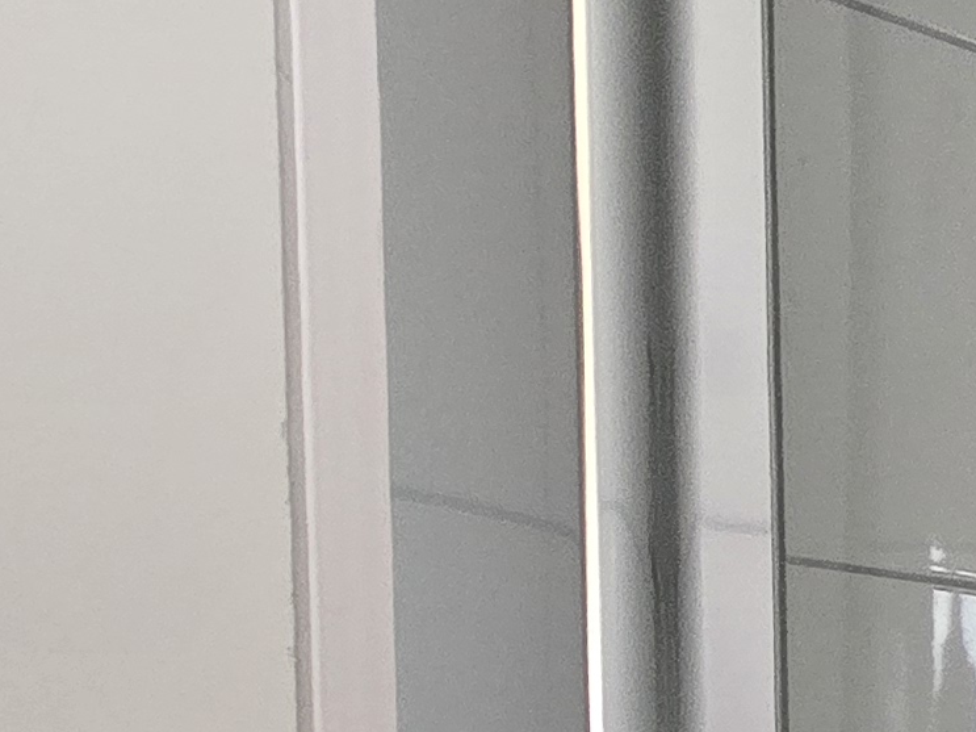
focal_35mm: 70
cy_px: 1024
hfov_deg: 14.1
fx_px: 1973
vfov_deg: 19.0
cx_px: 2485
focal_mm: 2.2
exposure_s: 1/100
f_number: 2.2
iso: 200
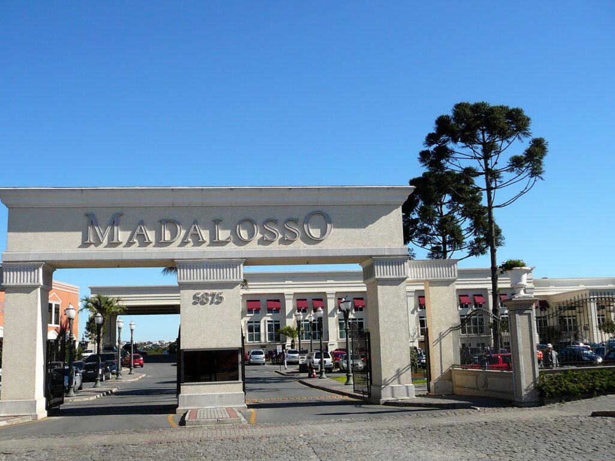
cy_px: 230
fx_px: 622
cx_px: 308
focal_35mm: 35
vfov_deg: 40.7
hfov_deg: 52.6
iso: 80
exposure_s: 1/400
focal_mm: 5.2
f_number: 5
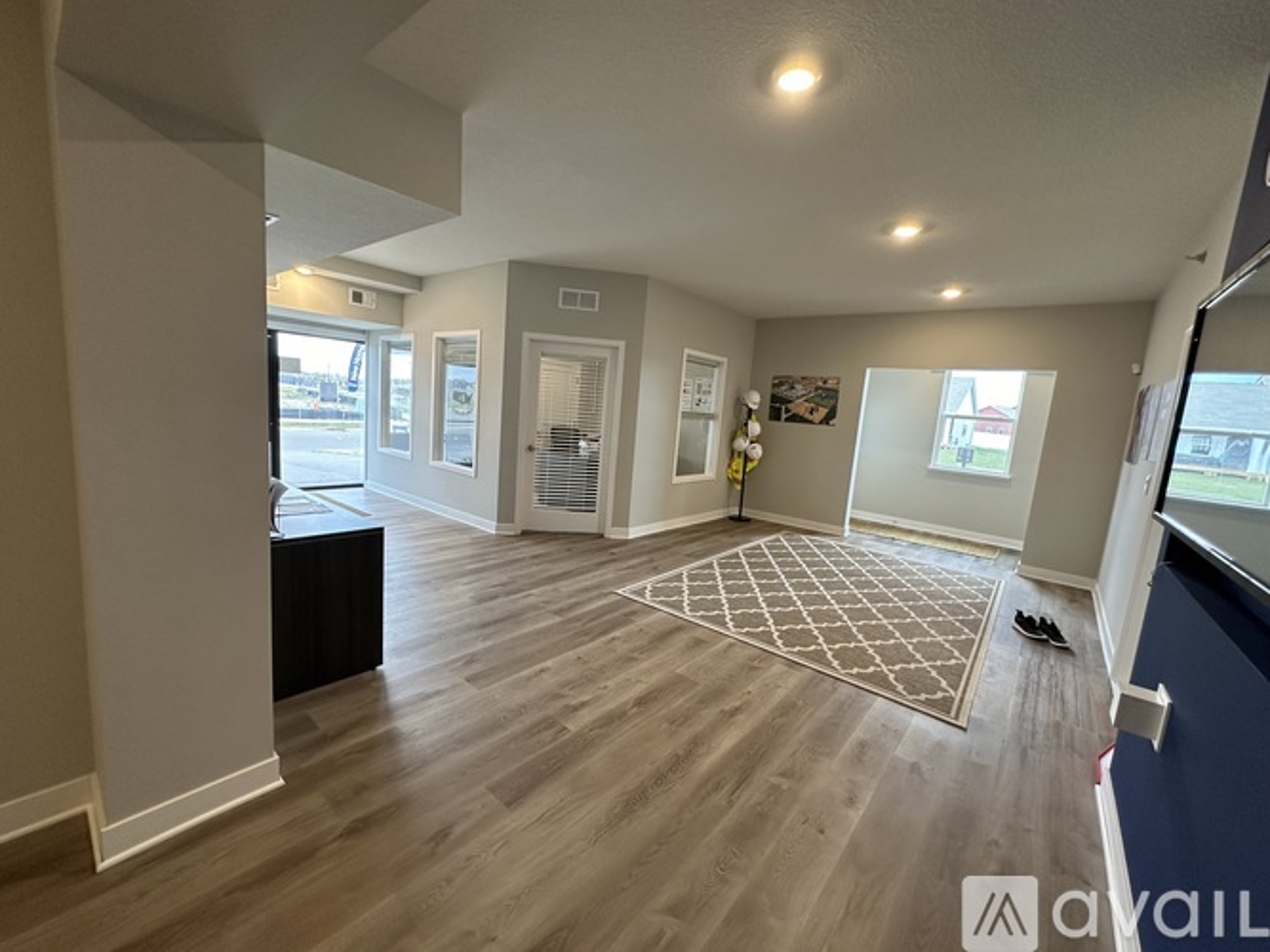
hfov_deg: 102.1
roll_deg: -4.9
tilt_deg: -8.0
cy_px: 476
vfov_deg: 85.7
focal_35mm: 14
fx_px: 514
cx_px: 635
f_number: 2.2
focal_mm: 2.22
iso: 160
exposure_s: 1/60
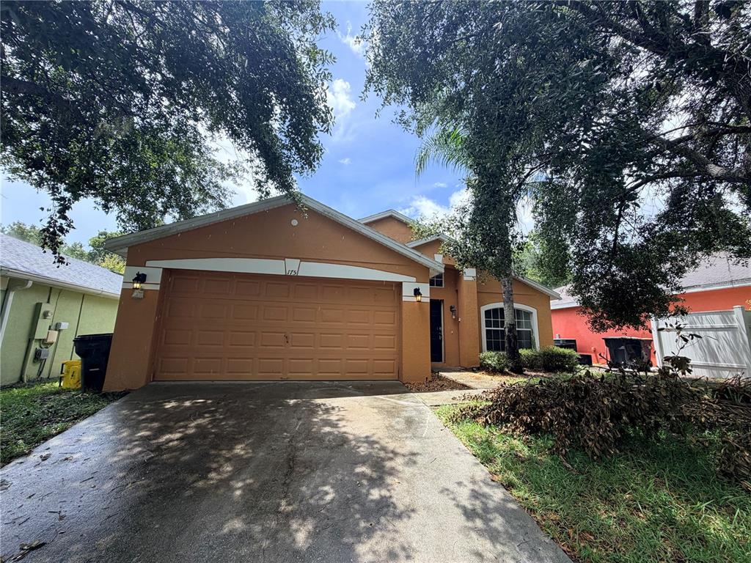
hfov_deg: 102.1
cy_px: 282
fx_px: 304
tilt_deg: +11.4
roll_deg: -1.7
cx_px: 376
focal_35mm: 14
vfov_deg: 85.7
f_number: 2.2
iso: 40
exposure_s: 1/631
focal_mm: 2.22
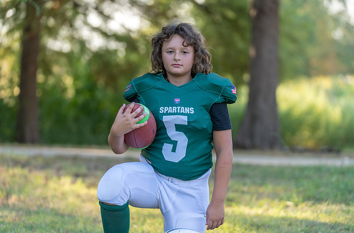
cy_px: 112
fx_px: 1318
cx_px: 179
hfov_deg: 15.3
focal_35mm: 135
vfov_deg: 10.1
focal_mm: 119
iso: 160
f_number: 2.8
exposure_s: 1/320
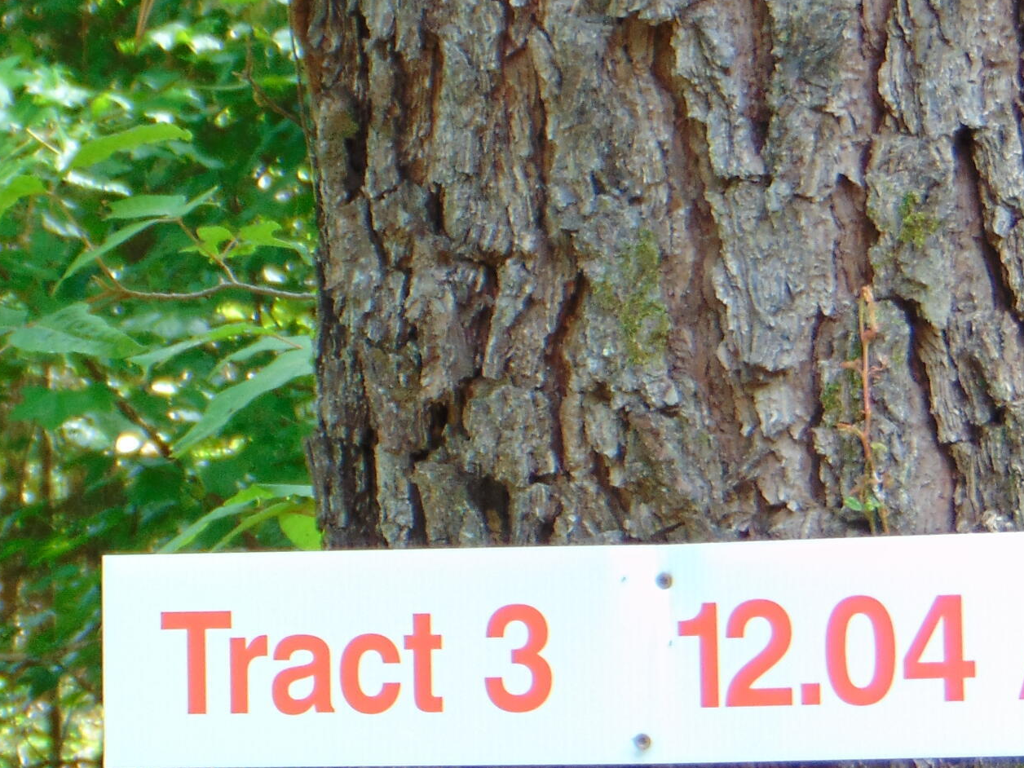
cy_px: 477
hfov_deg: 7.7
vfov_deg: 5.8
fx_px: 7632
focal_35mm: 258
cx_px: 561
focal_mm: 19.4
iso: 80
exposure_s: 1/40
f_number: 3.9
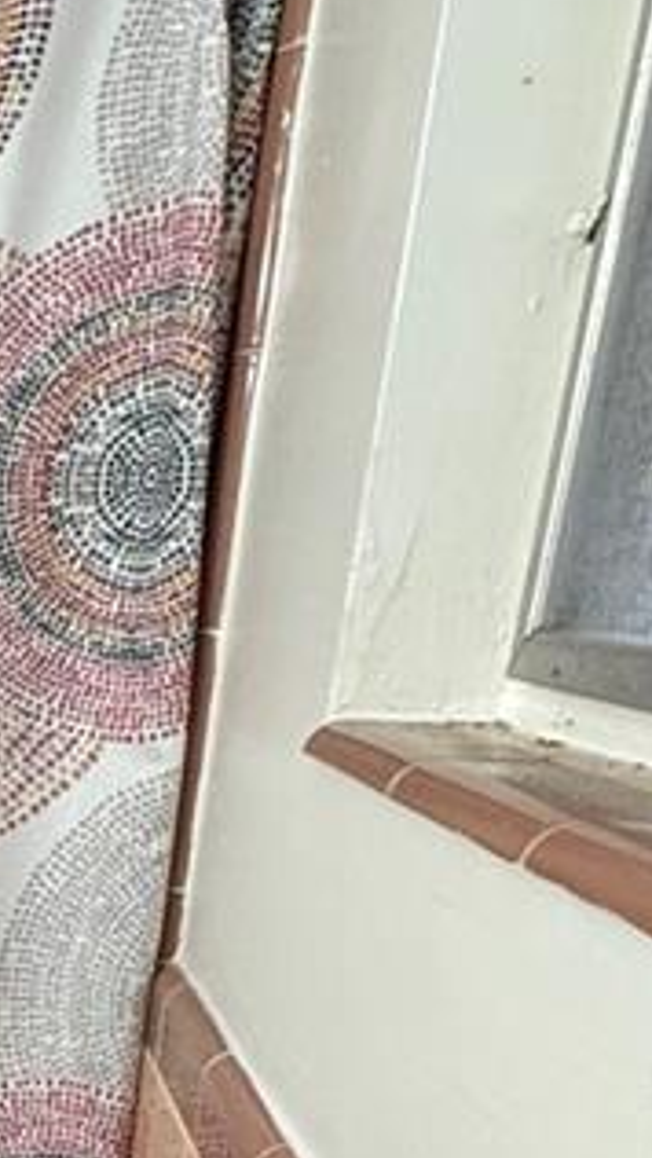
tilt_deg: -16.7
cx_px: -733
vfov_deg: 33.7
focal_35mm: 58
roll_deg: +0.8
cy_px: 1085
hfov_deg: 15.5
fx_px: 1781
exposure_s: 1/60
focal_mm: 2.22
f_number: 2.2
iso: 250
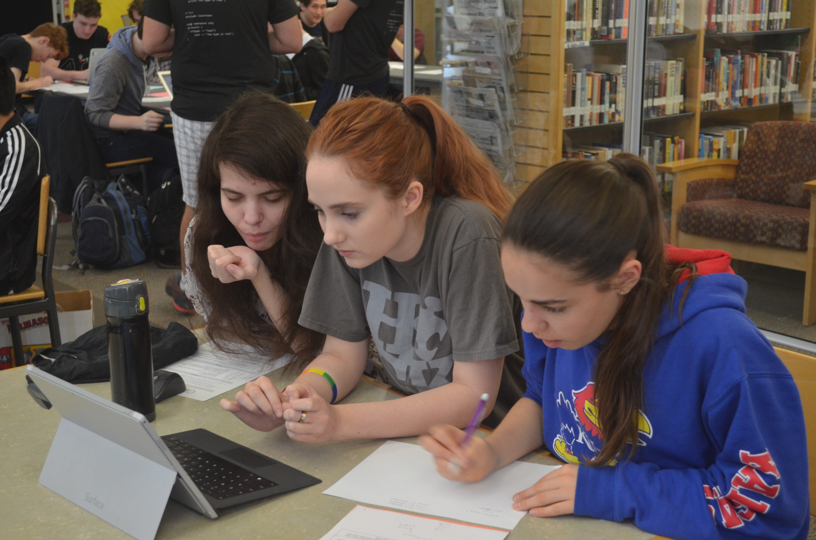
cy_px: 270
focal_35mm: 52
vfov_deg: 25.6
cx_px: 408
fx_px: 1188
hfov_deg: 37.9
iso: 1250
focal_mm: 35
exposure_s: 1/30
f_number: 5
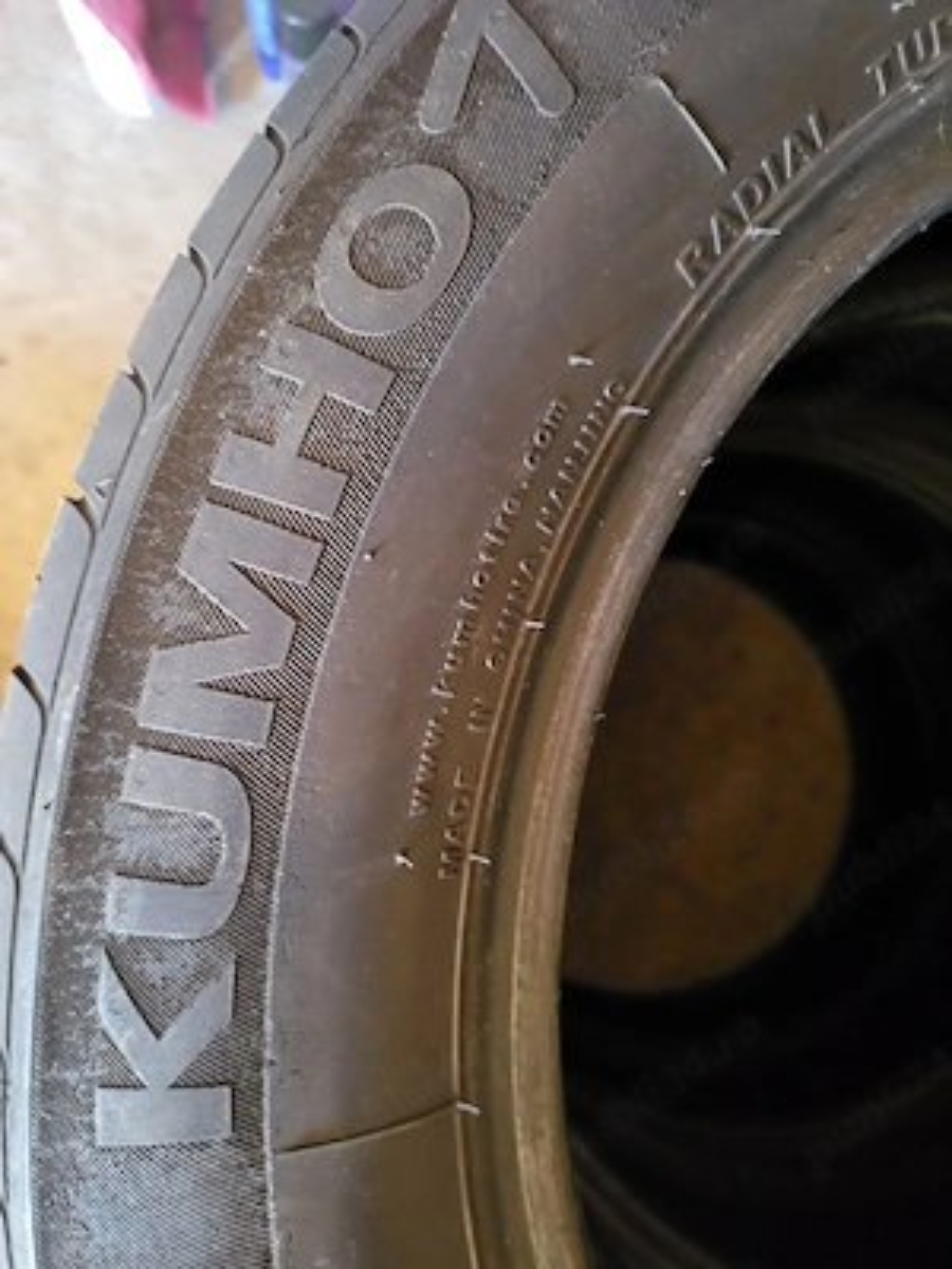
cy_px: 634
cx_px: 476
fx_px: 953
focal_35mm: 26
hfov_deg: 53.1
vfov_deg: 67.3
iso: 1250
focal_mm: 4.25
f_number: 1.8
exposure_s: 1/24
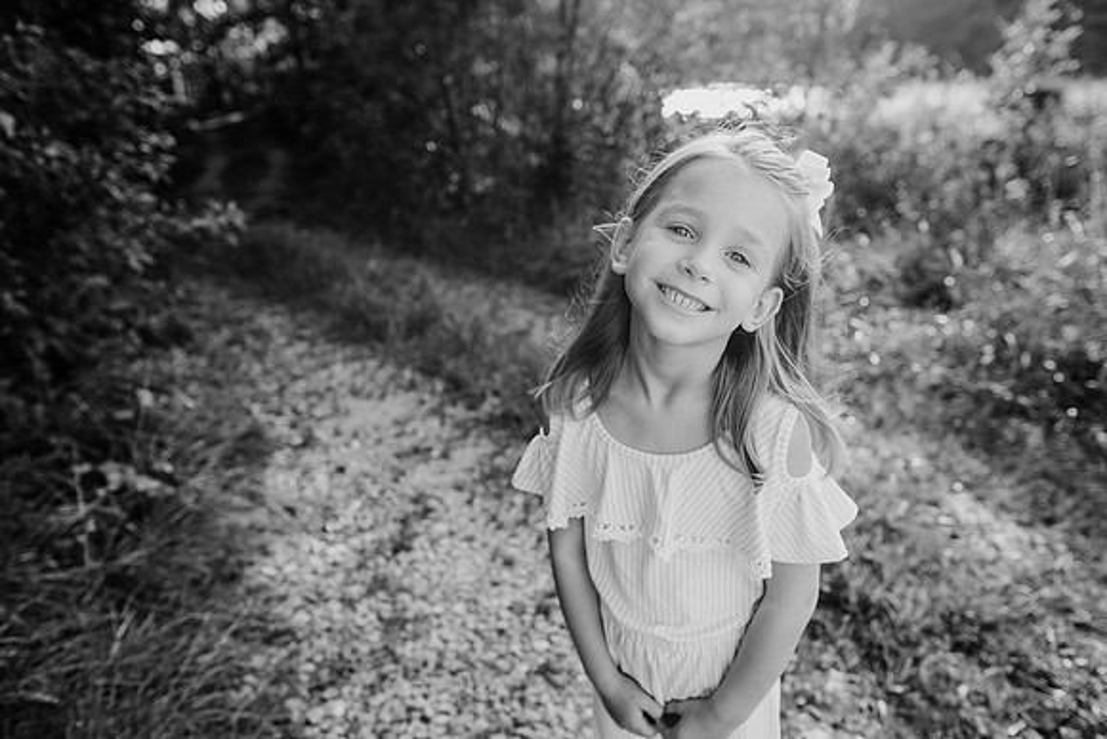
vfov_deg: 53.2
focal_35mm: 24
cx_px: 554
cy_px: 370
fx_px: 738
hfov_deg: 73.7
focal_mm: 24
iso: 200
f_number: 3.5
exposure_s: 1/640
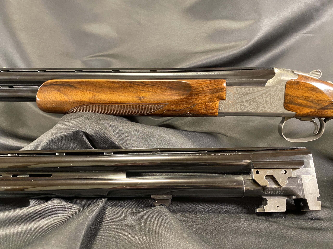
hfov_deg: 67.3
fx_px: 250
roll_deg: -0.9
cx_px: 166
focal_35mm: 26
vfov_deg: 53.1
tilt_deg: -8.9
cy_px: 124
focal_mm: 4.25
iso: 500
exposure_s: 1/60
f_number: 1.8
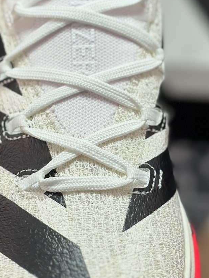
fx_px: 957
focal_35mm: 119
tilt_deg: -55.5
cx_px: 63
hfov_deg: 12.4
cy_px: 147
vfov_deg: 16.5
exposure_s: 1/1639
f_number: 1.78
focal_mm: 6.86
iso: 80
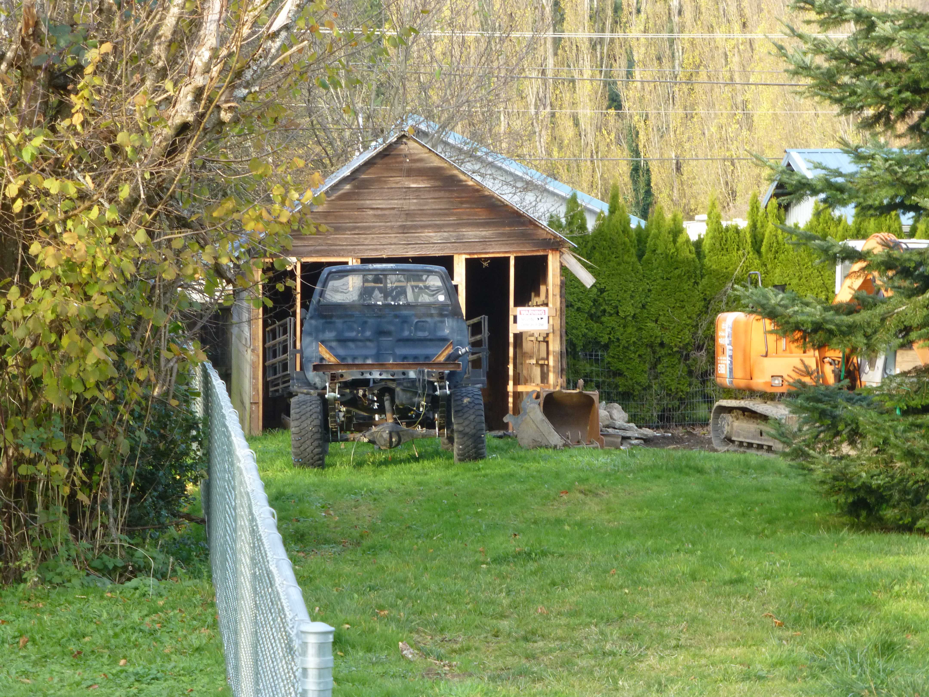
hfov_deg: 15.3
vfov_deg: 11.5
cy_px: 348
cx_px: 464
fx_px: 3462
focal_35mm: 129
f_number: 5.4
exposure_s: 1/80
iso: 200
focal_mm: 23.1
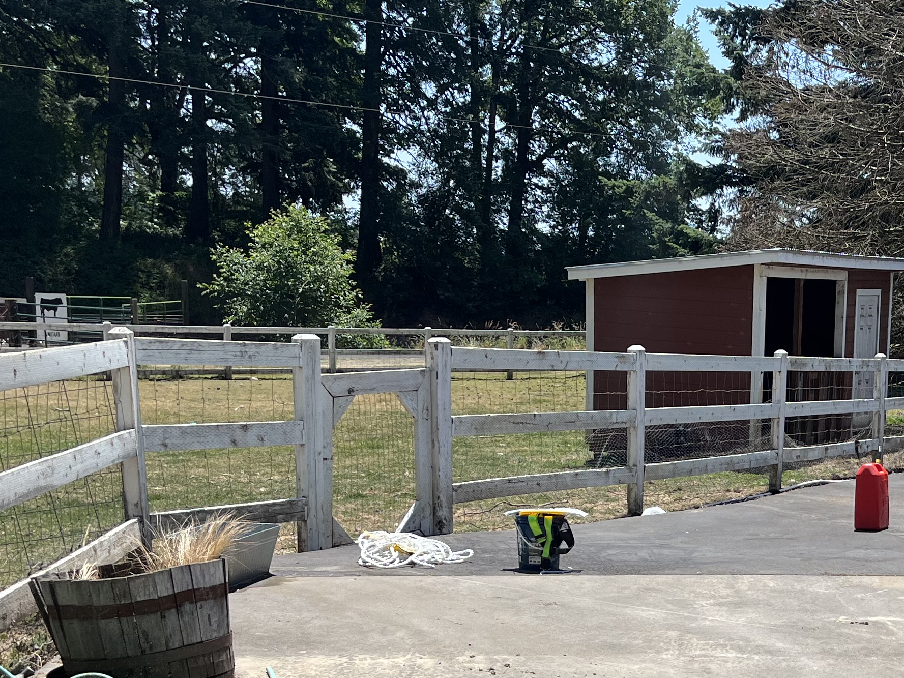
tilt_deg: -11.0
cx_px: 849
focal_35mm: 59
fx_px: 1541
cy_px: 574
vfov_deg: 24.3
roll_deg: -1.8
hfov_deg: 30.9
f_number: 1.6
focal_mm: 5.1
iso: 50
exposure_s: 1/3135
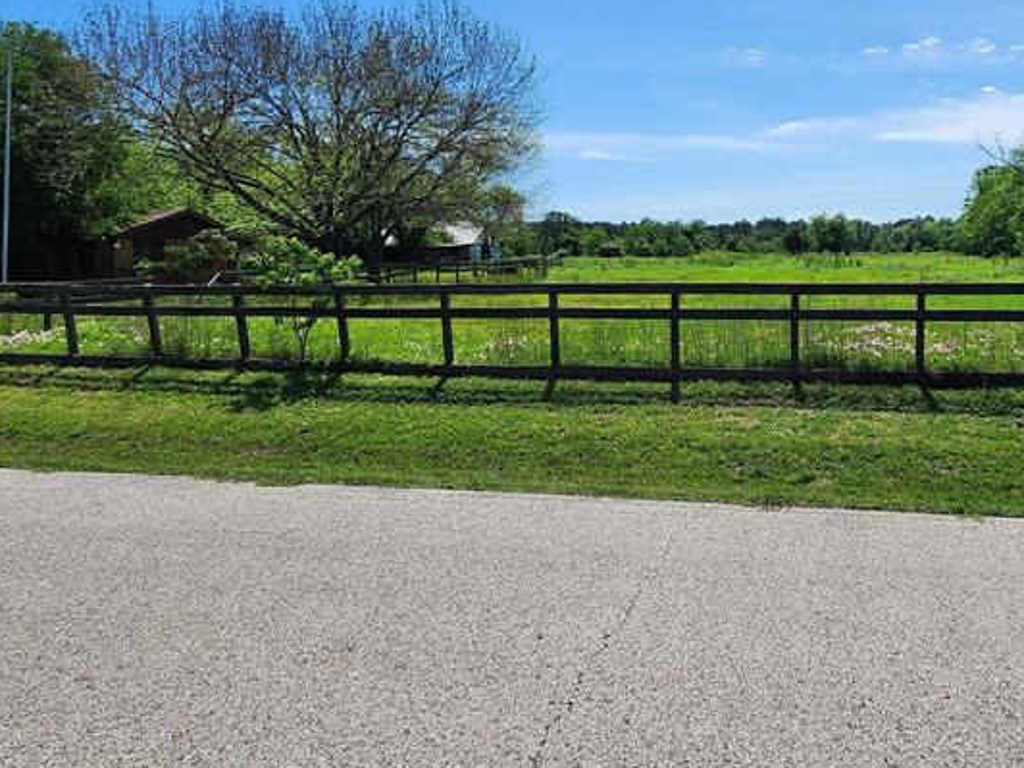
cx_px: 687
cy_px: 283
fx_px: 740
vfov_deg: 54.2
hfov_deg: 67.4
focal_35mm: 25
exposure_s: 1/2371
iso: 50
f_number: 2.2
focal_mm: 2.2
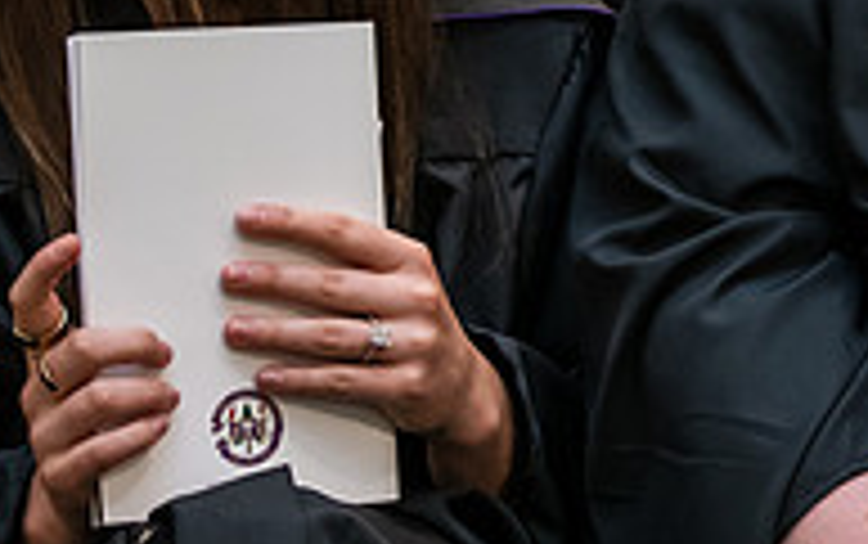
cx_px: 1088
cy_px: -268
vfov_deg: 4.6
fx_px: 6677
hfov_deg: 7.4
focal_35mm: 282
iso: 2500
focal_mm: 92
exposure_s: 1/200
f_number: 3.2
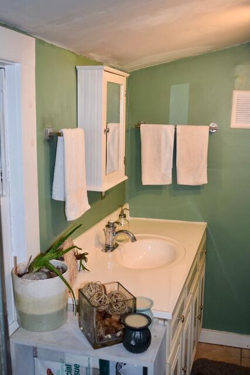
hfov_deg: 35.5
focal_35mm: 38
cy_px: 188
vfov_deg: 51.3
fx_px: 390
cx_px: 125
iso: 800
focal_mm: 25
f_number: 5
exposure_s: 1/100
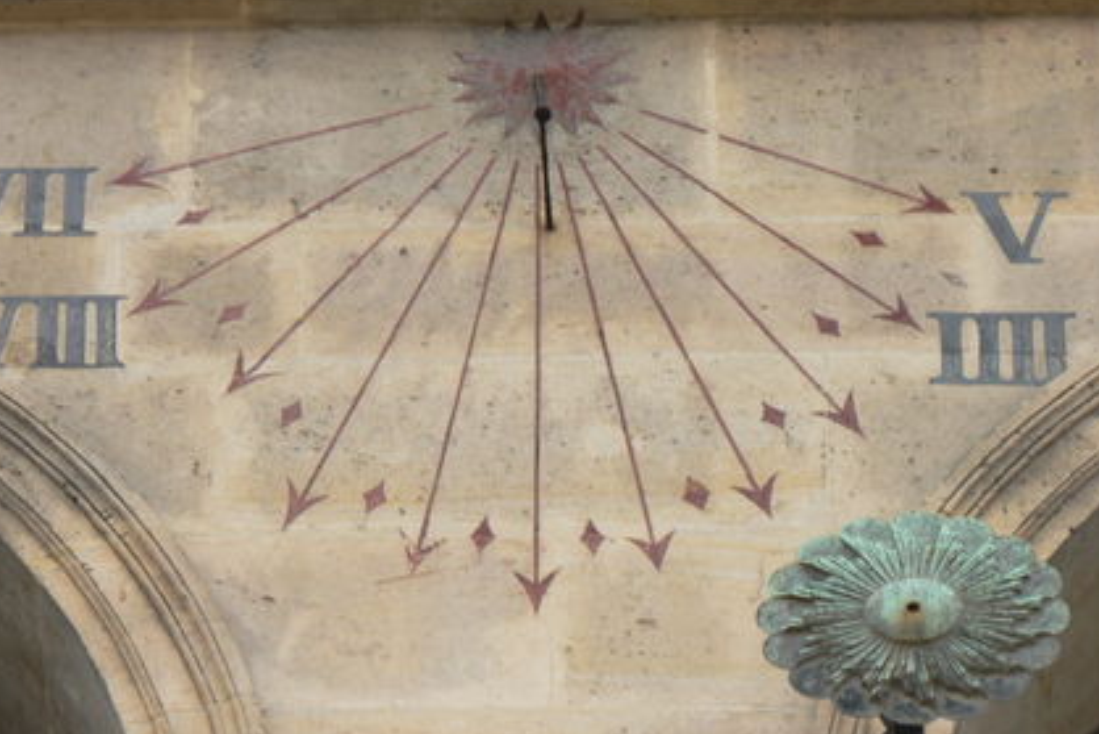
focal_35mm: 289
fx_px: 8825
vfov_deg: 4.8
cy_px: 363
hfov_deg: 7.1
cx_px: 518
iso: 64
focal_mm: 40.7
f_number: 4
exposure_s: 1/80
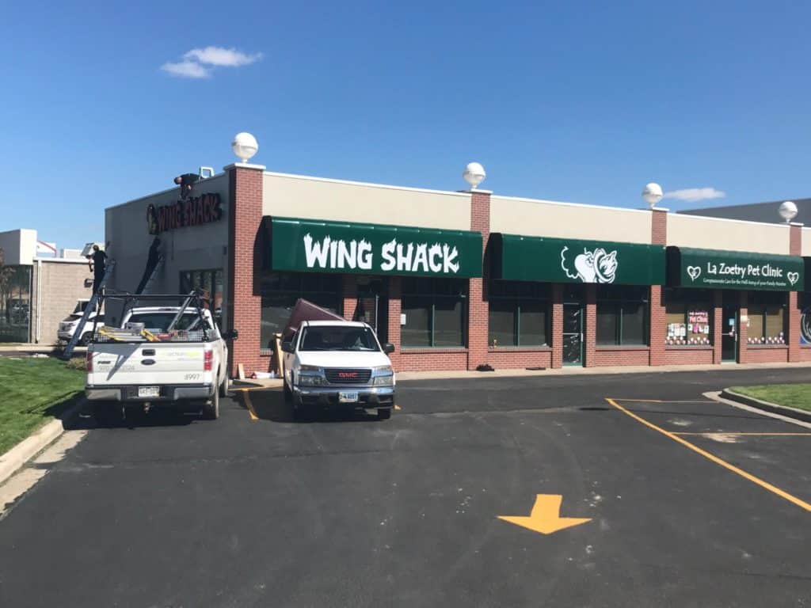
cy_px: 304
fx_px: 656
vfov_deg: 49.7
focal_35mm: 28
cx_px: 406
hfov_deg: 63.4
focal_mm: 3.99
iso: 20
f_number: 1.8
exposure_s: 1/2591
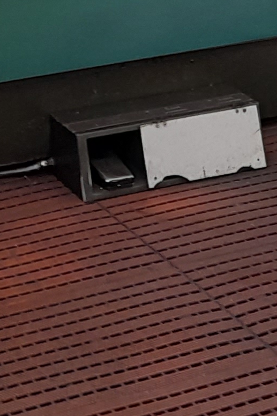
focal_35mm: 134
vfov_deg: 13.8
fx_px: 1547
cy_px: -312
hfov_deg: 10.2
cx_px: 36
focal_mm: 4.6
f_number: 2
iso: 80
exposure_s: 1/60
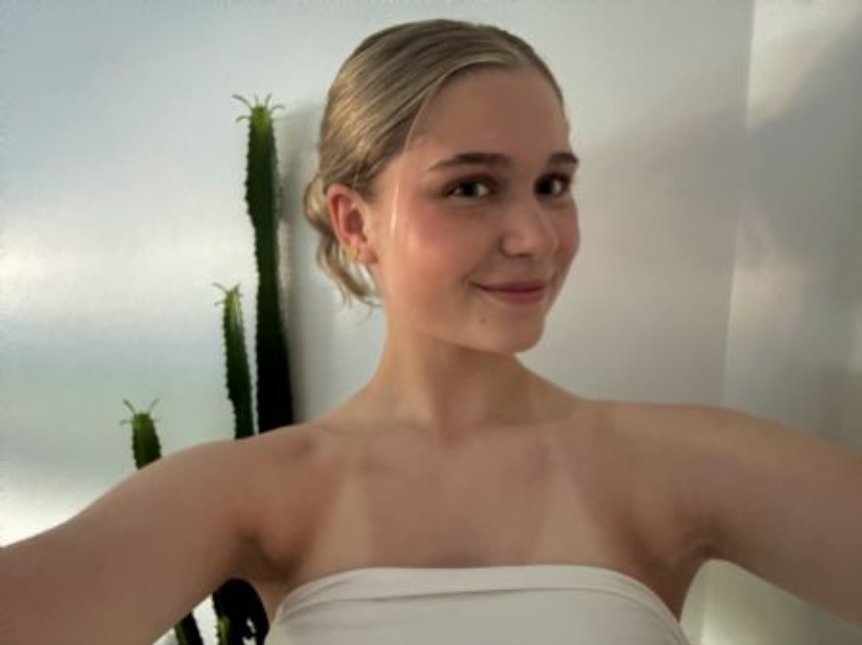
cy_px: 322
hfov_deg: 74.0
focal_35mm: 23
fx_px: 572
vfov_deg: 58.8
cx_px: 431
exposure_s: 1/15
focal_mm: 2.69
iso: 800
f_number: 1.9
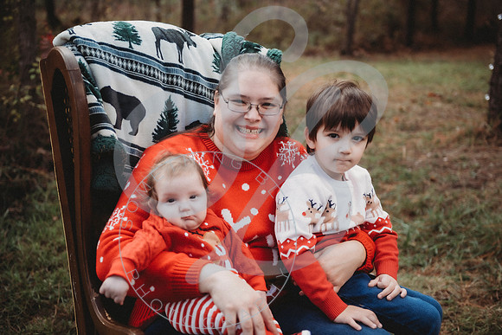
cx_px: 251
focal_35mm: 52
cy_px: 168
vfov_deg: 26.0
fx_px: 725
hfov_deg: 38.2
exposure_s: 1/320
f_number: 2.8
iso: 100
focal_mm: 52
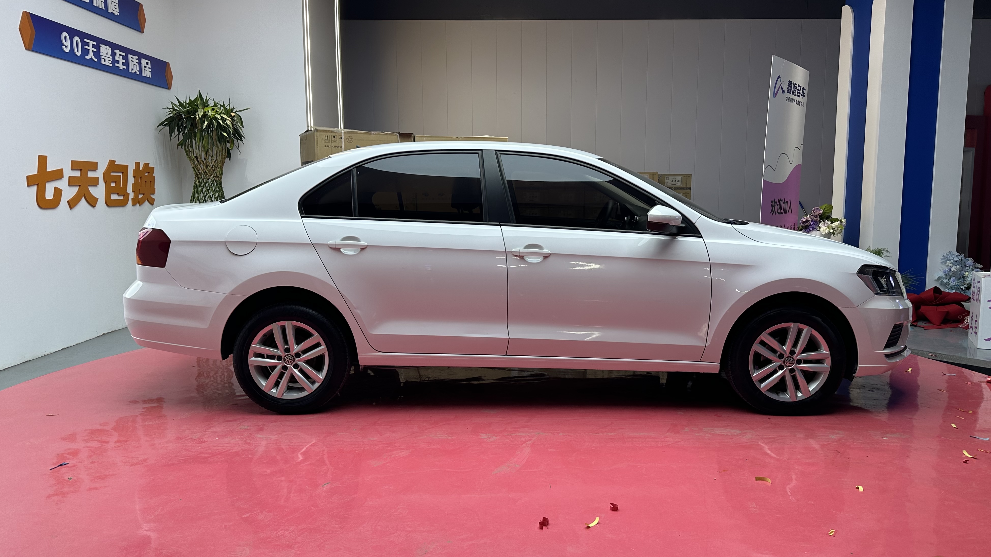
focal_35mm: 27
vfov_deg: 42.9
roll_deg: +0.3
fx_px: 709
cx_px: 504
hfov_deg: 69.9
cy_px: 273
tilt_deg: -5.2
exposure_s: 1/100
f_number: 1.78
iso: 80
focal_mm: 6.86
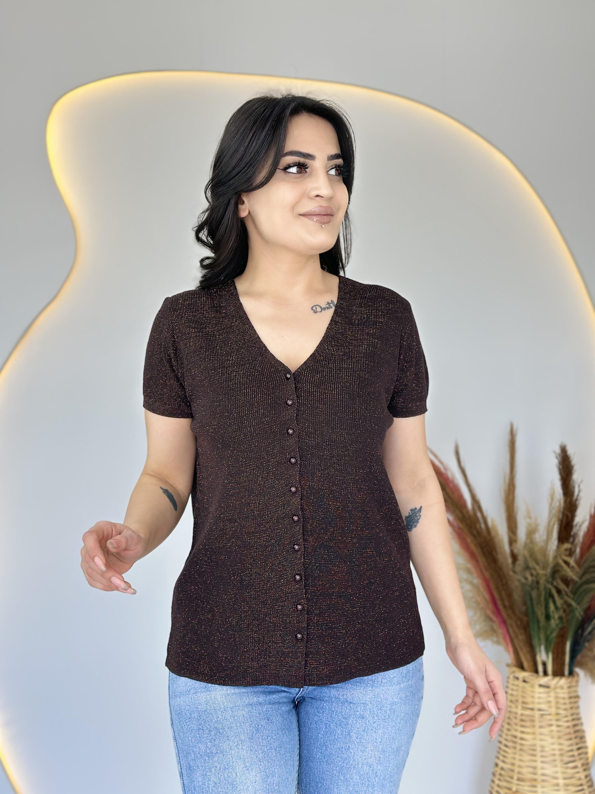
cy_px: 397
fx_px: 1100
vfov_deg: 39.7
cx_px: 298
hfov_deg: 30.3
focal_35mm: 48
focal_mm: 6.86
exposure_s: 1/144
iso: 64
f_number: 1.78
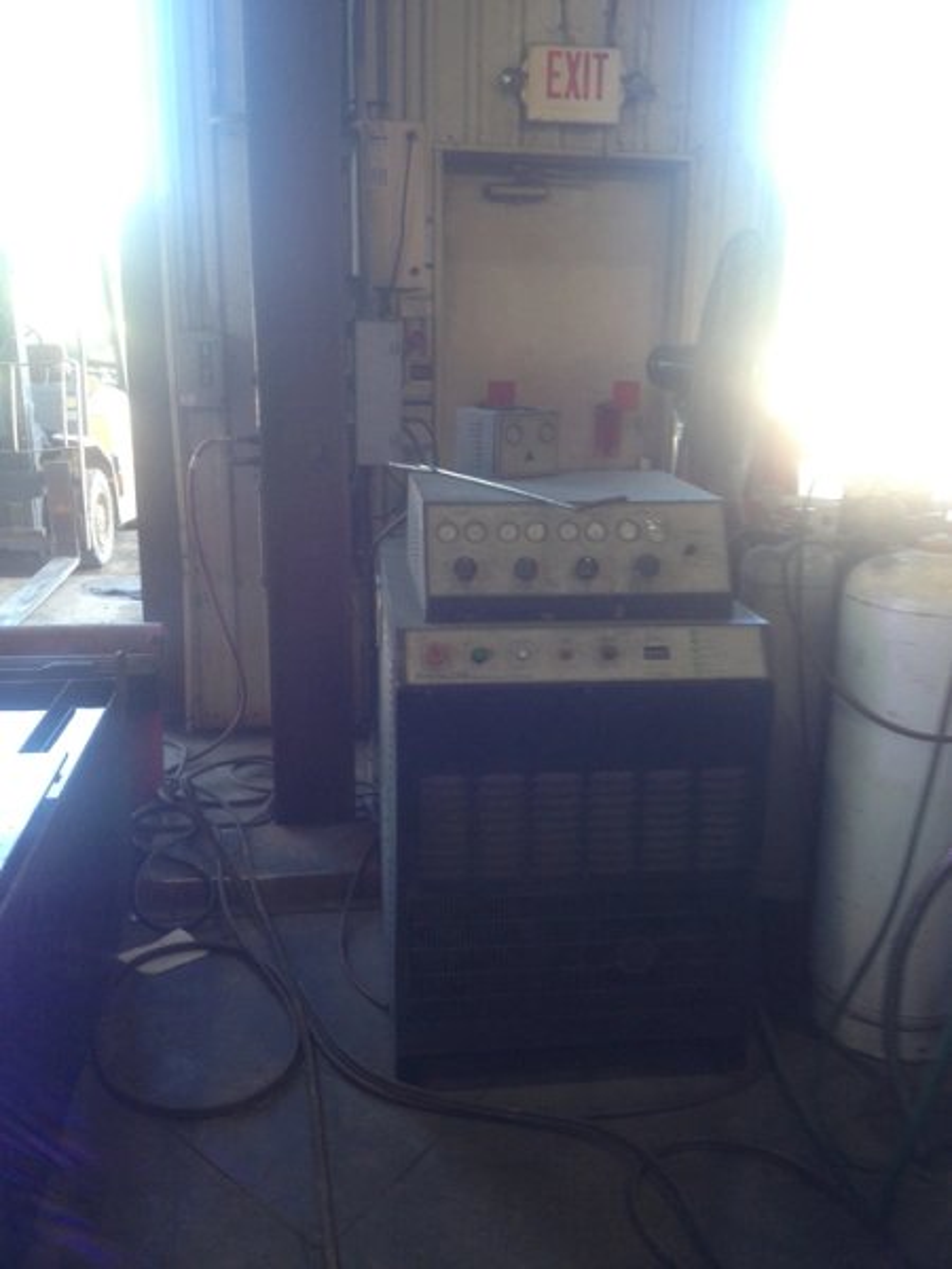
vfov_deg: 52.6
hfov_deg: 40.7
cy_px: 634
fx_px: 1283
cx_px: 476
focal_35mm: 35
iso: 50
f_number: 2.4
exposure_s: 1/40
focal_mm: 4.28
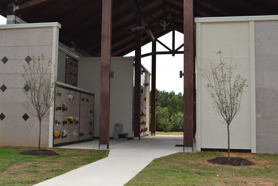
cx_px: 139
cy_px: 93
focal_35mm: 39
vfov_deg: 34.2
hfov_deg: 49.6
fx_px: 301
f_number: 6.3
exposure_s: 1/200
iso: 100
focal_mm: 26
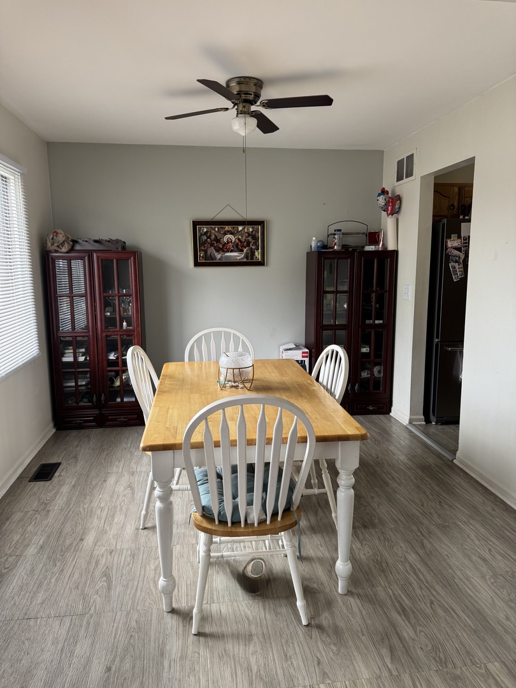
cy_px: 344
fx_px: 477
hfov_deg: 56.8
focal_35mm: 24
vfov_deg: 71.6
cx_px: 258
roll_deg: +0.5
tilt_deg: -9.8
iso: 160
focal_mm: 6.76
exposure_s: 1/121
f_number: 1.78
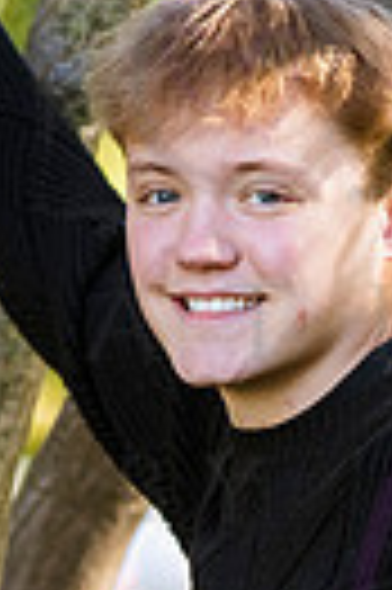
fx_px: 8744
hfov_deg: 2.6
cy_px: 482
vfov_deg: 3.9
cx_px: 252
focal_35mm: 534
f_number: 4.5
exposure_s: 1/320
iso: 800
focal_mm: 155
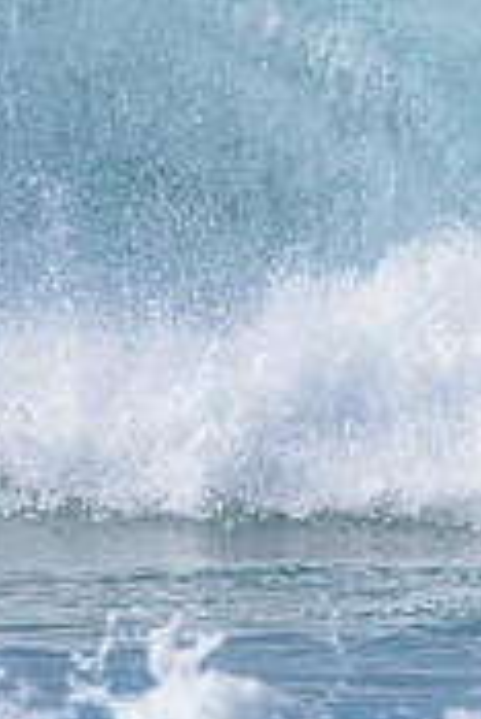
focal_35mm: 2663
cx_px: -115
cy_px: 150
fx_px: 53262
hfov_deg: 0.5
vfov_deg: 0.8
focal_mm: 590
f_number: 11
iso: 280
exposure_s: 1/800
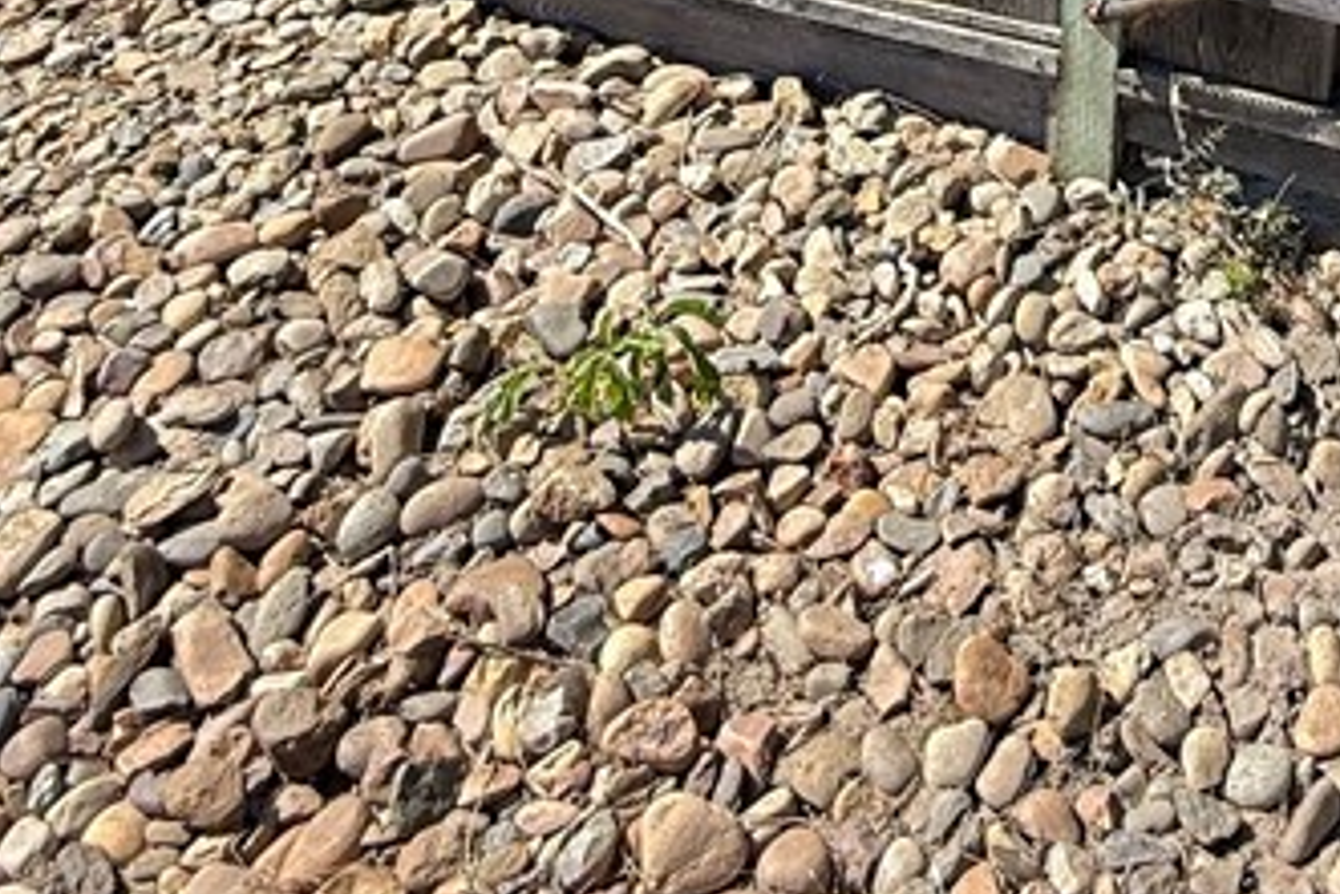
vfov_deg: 23.0
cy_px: -518
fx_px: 1676
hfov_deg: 40.8
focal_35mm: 45
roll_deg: -3.3
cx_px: 1162
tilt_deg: -10.4
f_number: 2.2
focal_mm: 2.22
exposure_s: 1/535
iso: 50
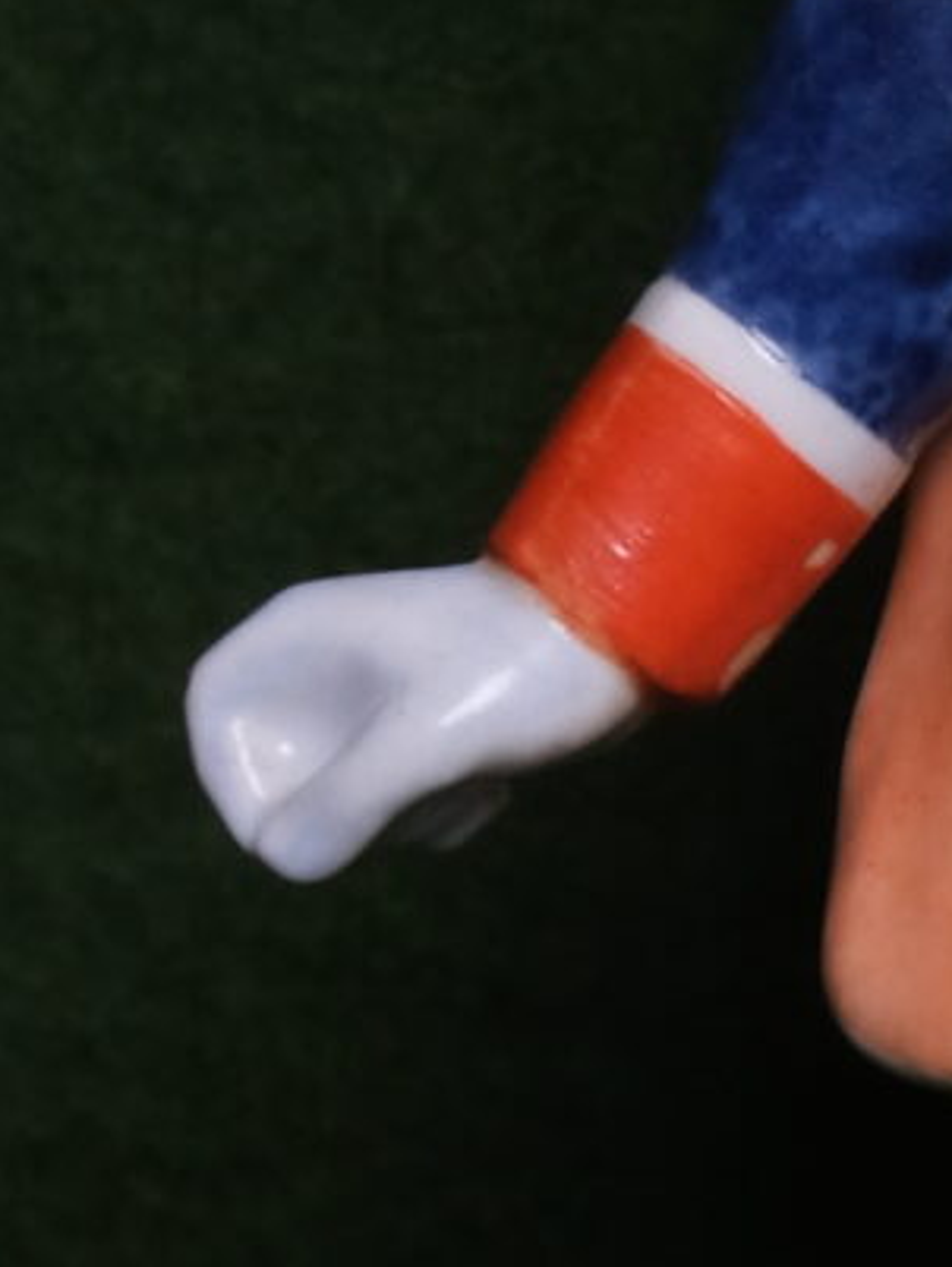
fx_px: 18608
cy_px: 968
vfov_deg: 3.9
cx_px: 1716
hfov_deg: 2.9
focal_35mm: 508
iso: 400
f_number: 11
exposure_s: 1/100
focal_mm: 55
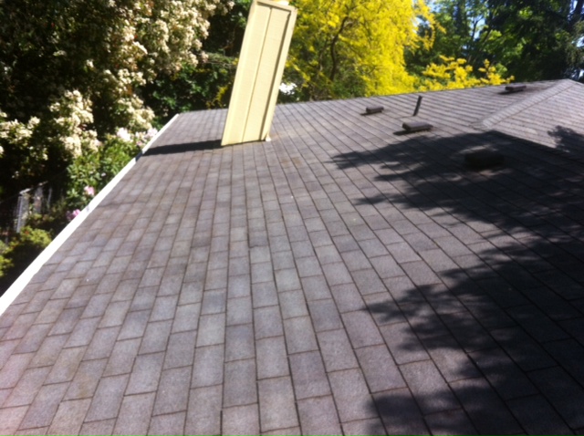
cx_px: 292
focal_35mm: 35
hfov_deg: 52.7
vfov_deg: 40.6
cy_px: 218
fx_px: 590
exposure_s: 1/754
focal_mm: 3.85
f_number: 2.8
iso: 80
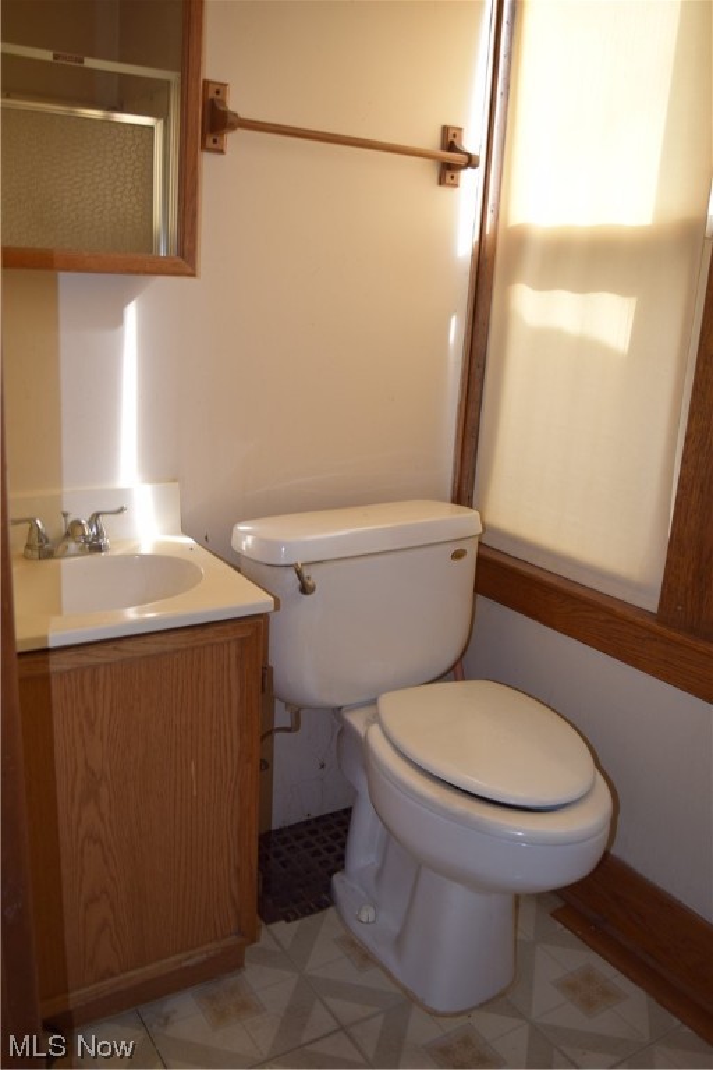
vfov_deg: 61.9
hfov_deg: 43.6
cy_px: 535
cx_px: 356
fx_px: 891
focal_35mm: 30
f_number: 3.8
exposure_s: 1/60
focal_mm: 20
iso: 220
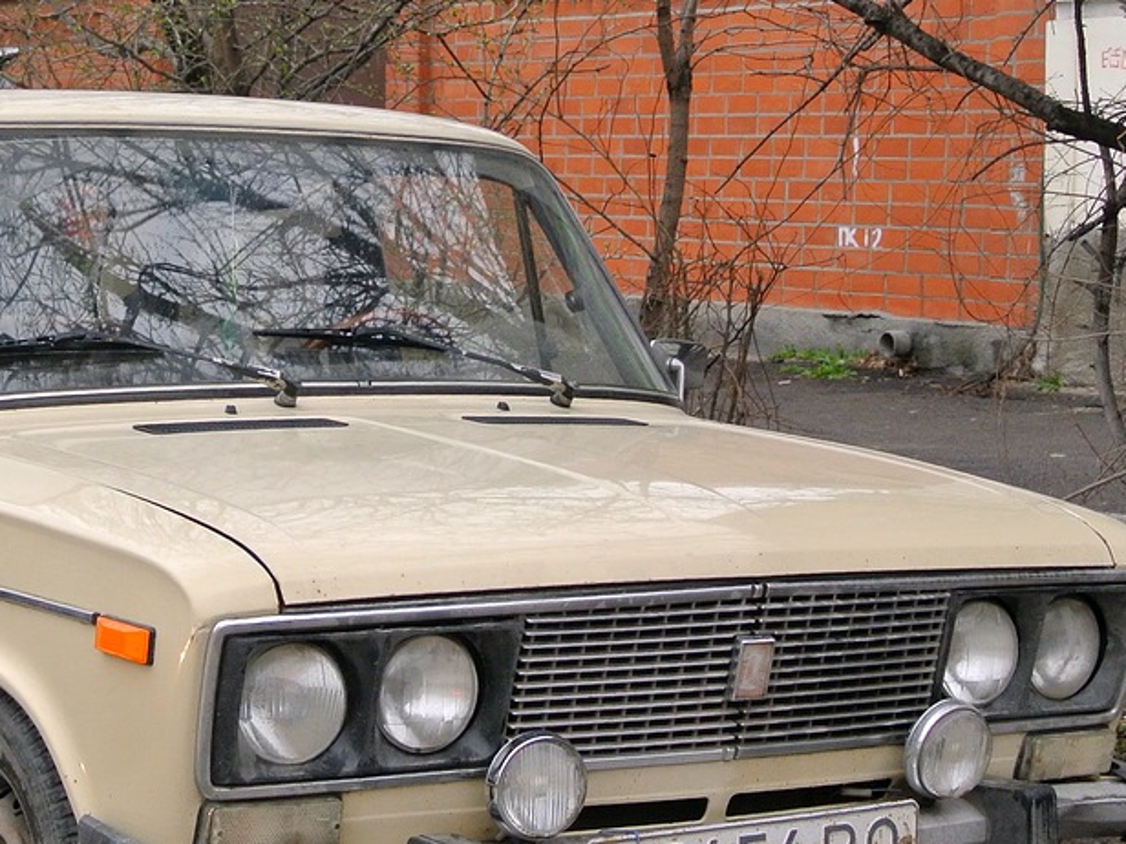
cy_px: 449
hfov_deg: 22.1
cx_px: 338
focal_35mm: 88
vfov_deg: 16.8
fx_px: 2862
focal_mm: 17.5
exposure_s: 1/50
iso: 400
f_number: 4.5
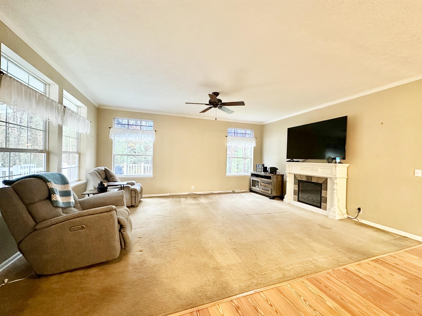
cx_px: 211
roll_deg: -1.4
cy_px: 158
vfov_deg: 85.7
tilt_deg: +0.2
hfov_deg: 102.1
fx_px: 171
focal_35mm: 14
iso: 640
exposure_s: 1/60
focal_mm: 2.22
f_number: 2.2
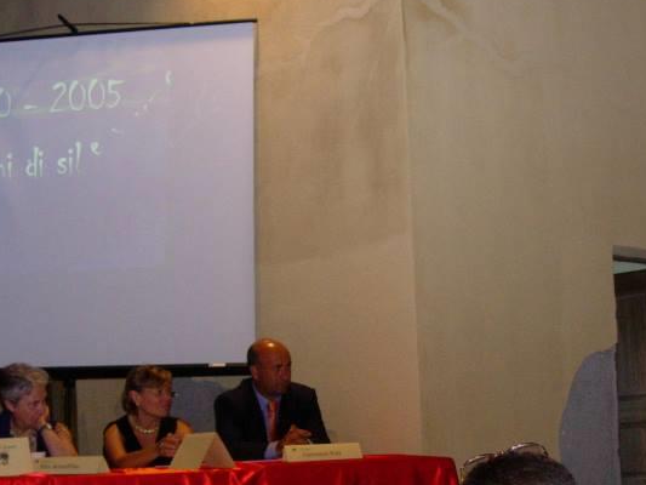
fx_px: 1363
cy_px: 390
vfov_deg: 20.0
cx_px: 427
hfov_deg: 26.5
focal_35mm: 73
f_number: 2.8
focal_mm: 7.8
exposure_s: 1/161
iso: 200
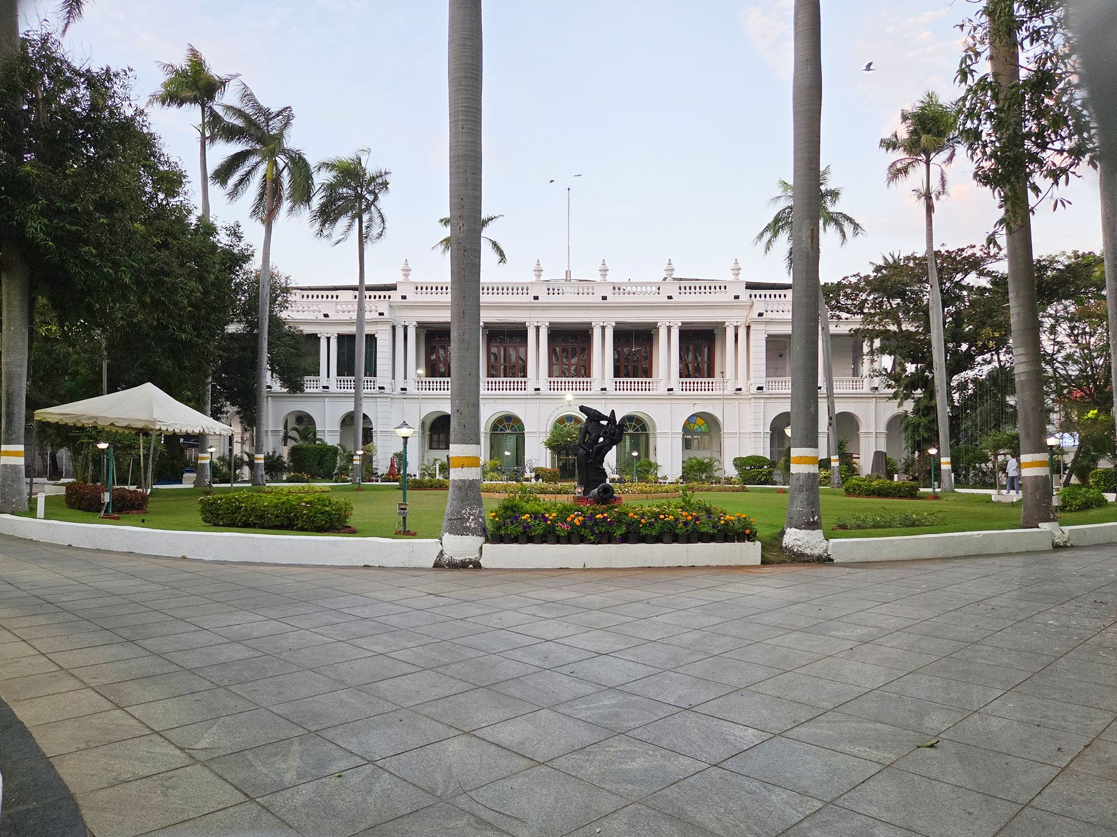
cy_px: 418
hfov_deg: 73.9
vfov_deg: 58.9
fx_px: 742
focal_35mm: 23
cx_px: 558
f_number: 1.8
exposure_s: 1/180
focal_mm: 5.4
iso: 125
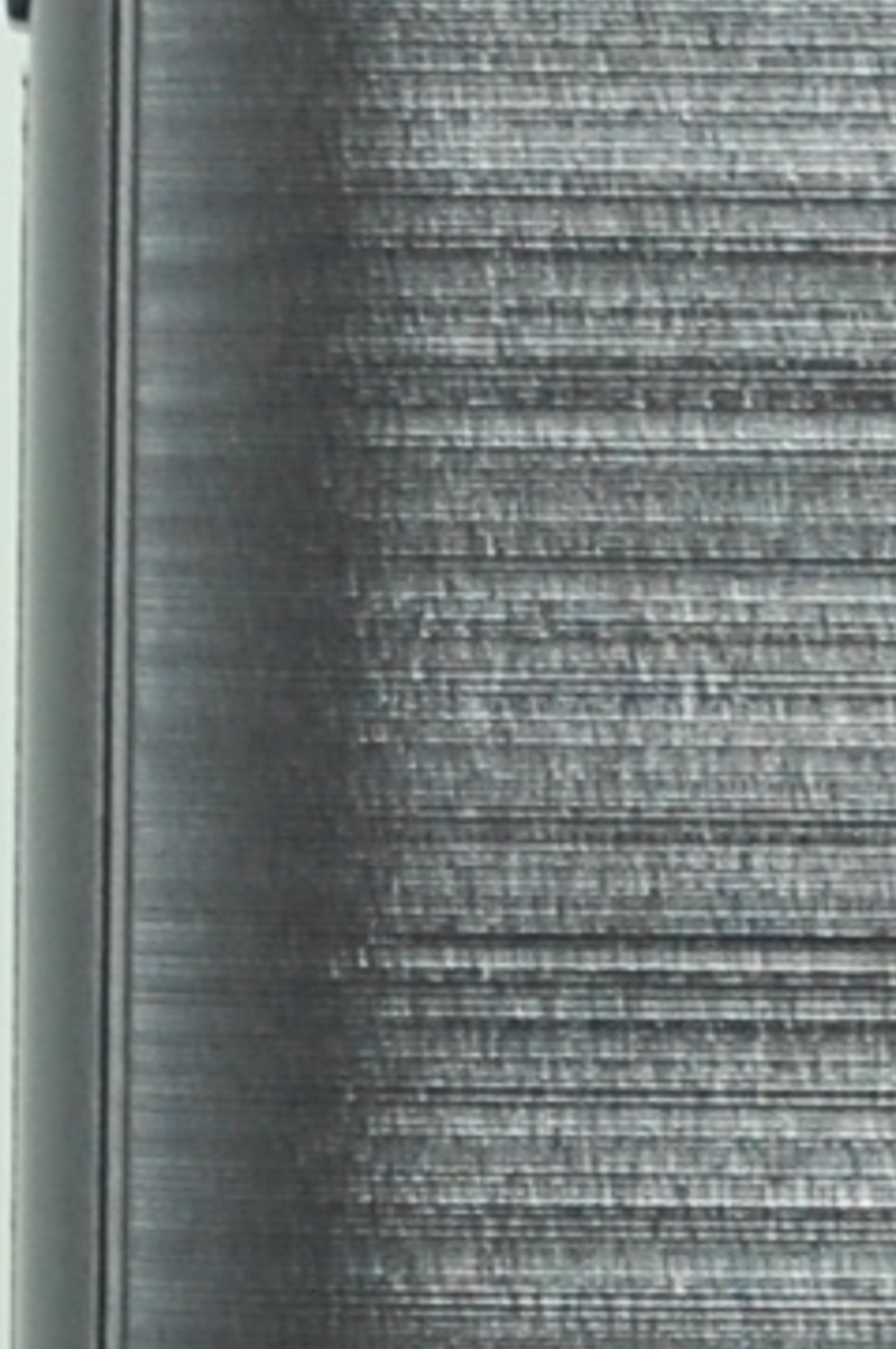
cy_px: 431
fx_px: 12654
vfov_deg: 6.1
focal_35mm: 338
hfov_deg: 4.0
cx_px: 1706
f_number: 5.3
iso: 400
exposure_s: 1/30
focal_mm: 36
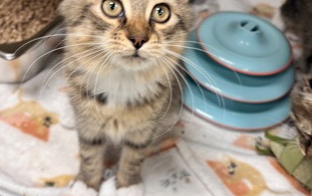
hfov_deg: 52.7
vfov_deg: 34.4
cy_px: 81
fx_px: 315
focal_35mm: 37
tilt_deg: -45.7
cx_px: 156
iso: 80
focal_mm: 5.96
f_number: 1.6
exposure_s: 1/60
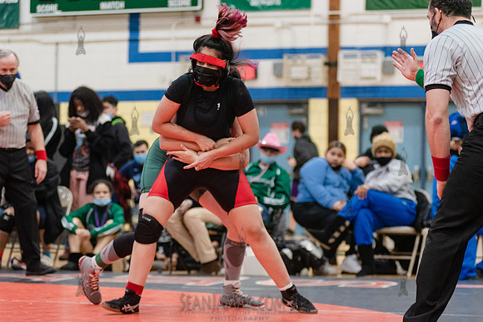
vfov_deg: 14.0
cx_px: 242
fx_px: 1312
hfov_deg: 20.9
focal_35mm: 98
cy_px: 161
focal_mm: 92
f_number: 3.5
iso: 4000
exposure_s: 1/400
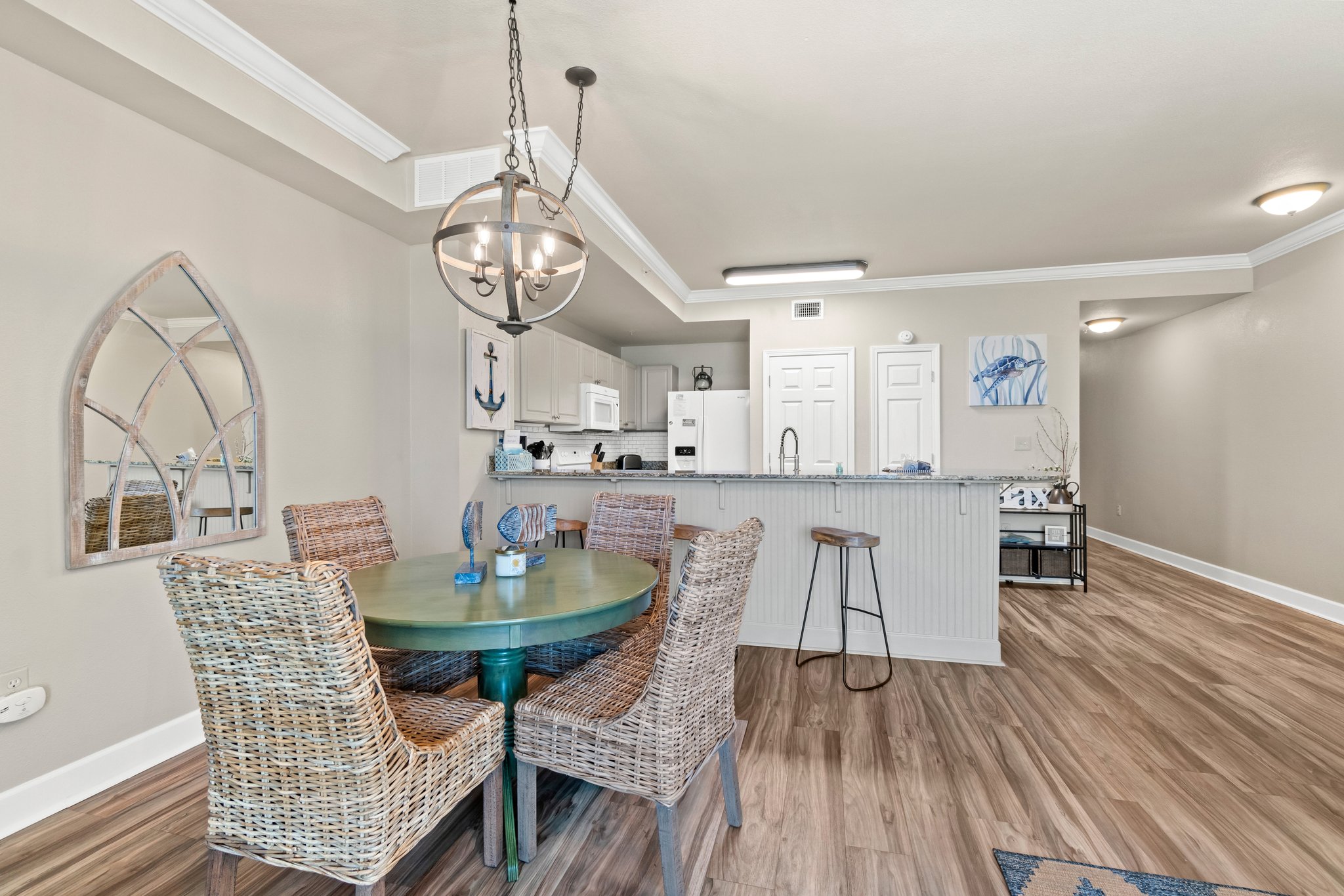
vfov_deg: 77.3
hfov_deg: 100.4
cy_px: 448
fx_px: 560
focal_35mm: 15
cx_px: 672
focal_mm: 10
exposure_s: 1/4
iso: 800
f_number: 8
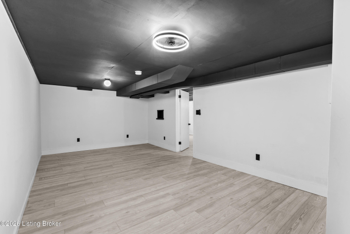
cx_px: 175
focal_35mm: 16
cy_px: 117
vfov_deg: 73.8
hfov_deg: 96.7
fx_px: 156
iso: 400
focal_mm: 16
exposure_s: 1.3
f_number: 11
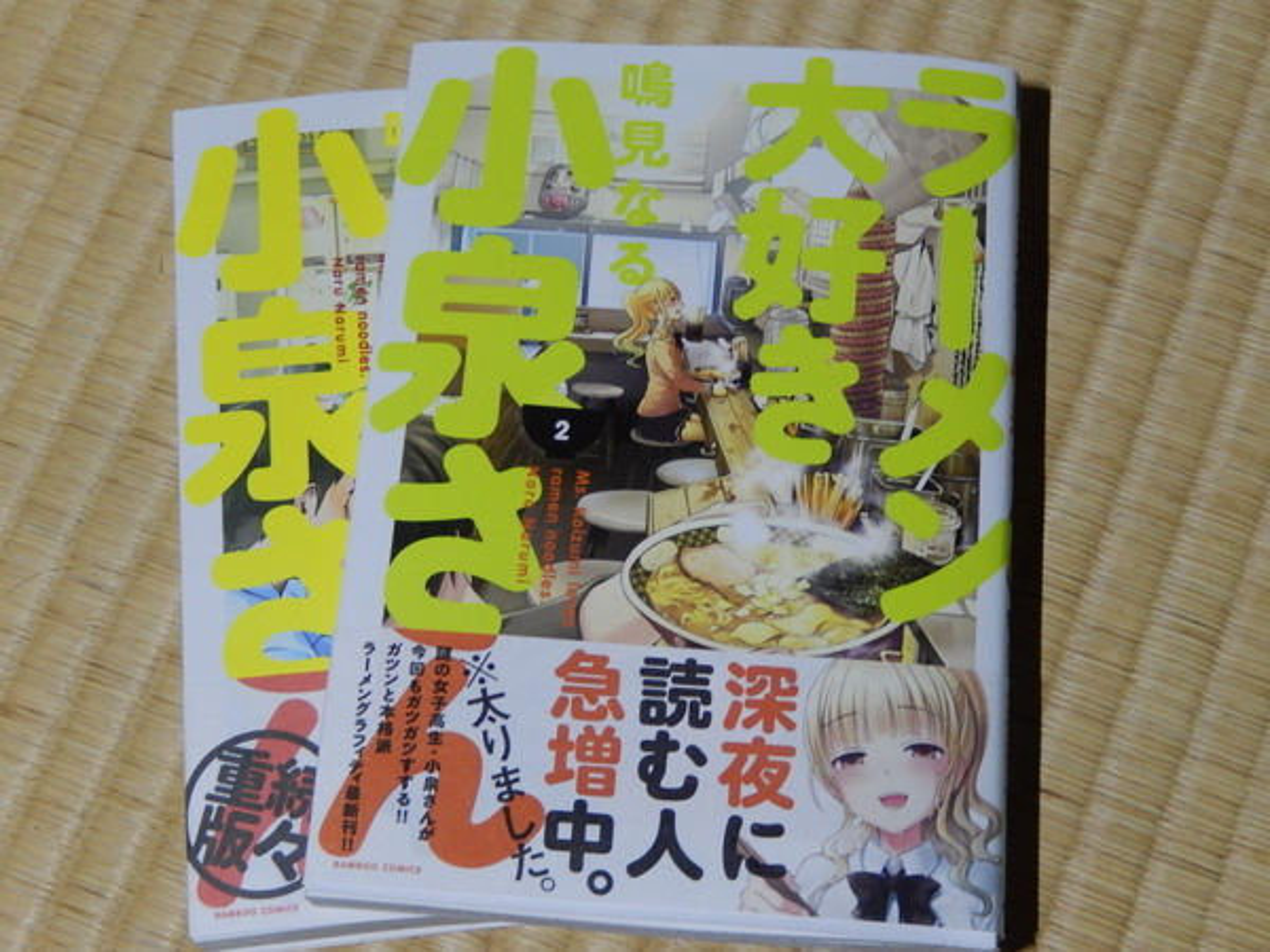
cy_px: 476
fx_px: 2458
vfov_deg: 21.9
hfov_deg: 29.0
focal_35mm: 67
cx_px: 635
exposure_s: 1/8
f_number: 4.8
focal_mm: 12
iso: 500
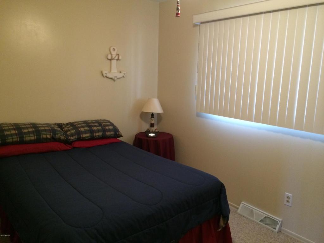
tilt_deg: -10.8
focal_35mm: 29
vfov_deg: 48.2
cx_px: 162
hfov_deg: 61.7
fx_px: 271
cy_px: 122
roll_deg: -0.1
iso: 320
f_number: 2.2
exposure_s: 1/30
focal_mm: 4.15
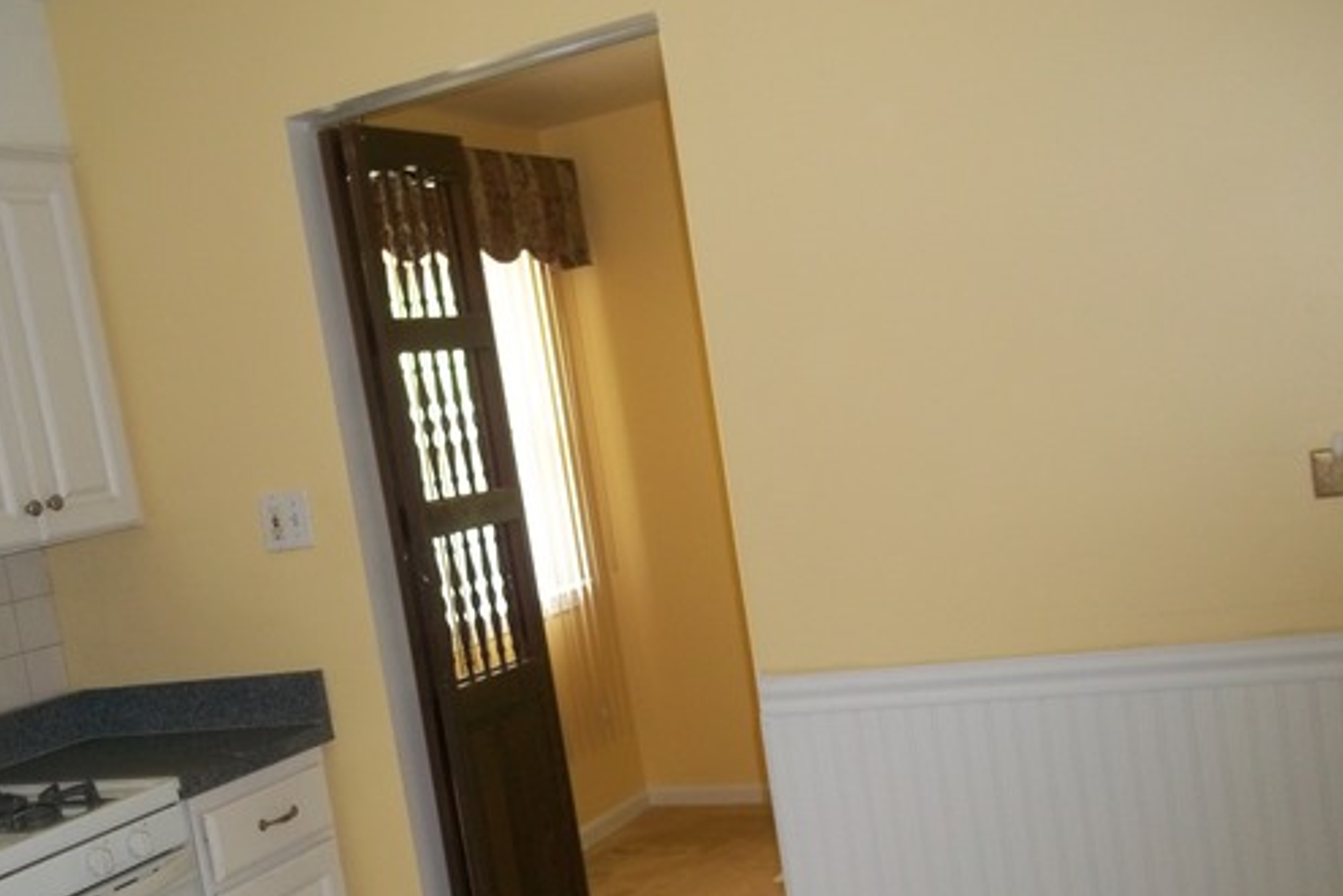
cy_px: 600
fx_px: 1604
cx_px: 556
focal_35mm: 43
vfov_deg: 30.9
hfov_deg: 45.3
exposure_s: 1/30
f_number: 2.9
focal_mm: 5.7
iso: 160
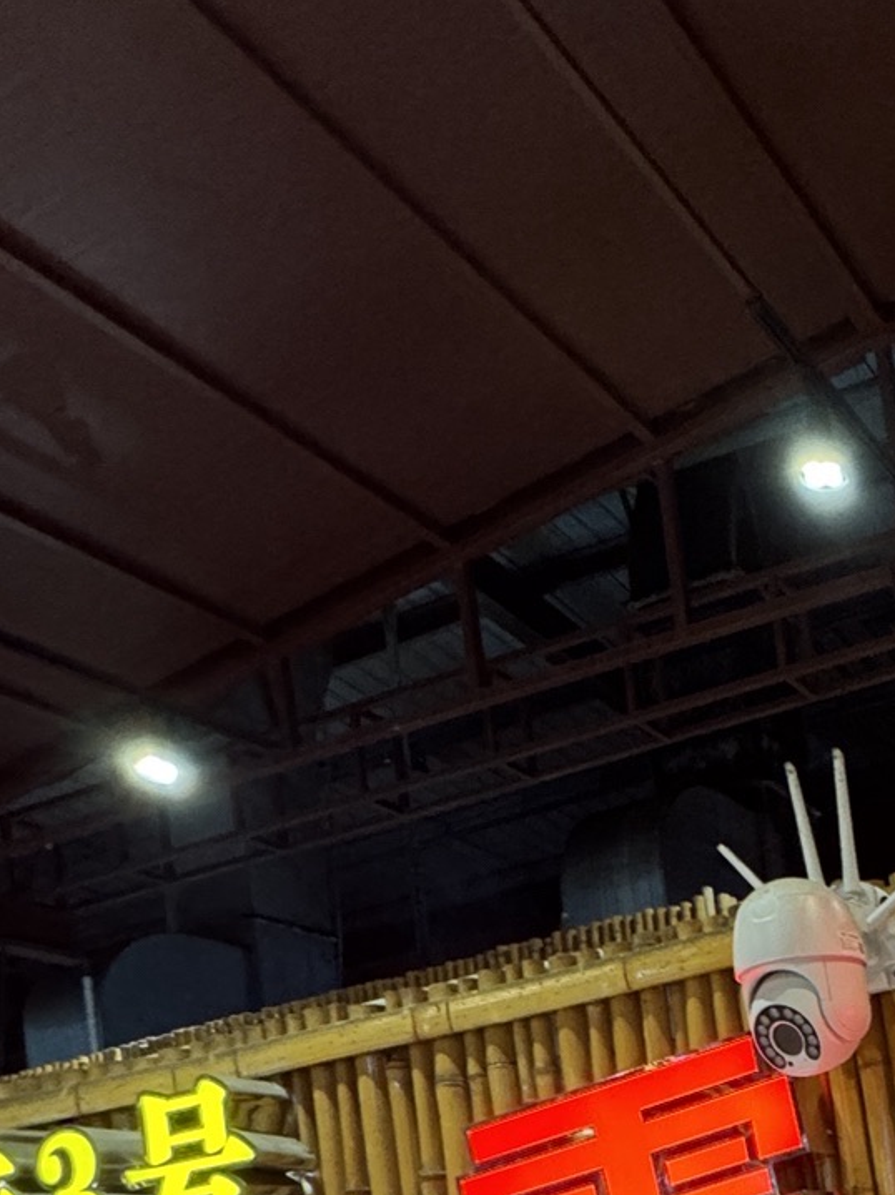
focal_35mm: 39
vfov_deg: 40.4
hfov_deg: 29.5
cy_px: 1258
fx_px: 1345
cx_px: 1168
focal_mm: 2.22
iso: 250
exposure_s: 1/50
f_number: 2.2
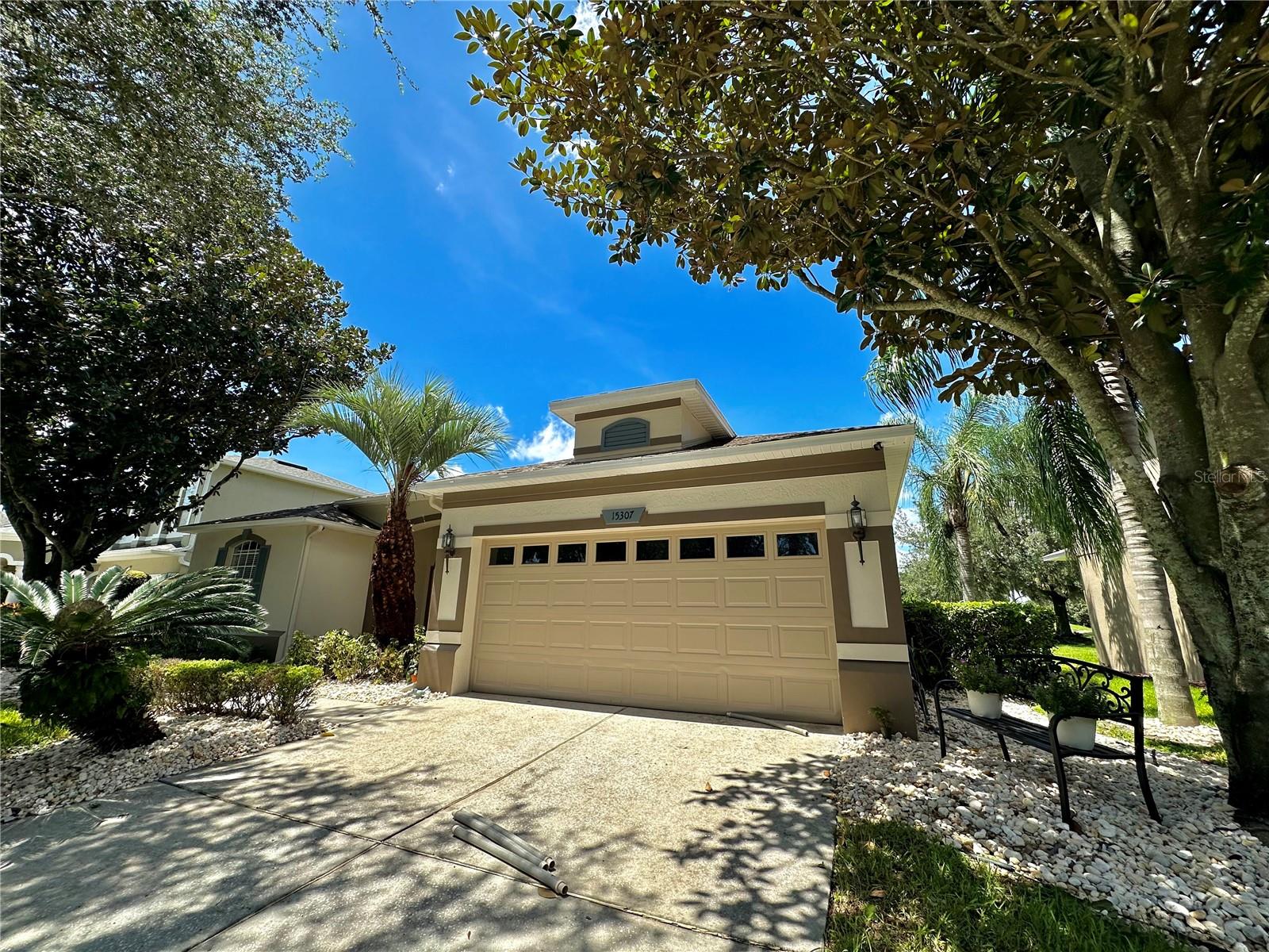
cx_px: 634
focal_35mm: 14
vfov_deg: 85.7
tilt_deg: +16.7
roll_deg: -0.3
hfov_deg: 102.1
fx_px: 513
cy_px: 476
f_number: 2.2
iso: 50
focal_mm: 2.22
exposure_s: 1/1147
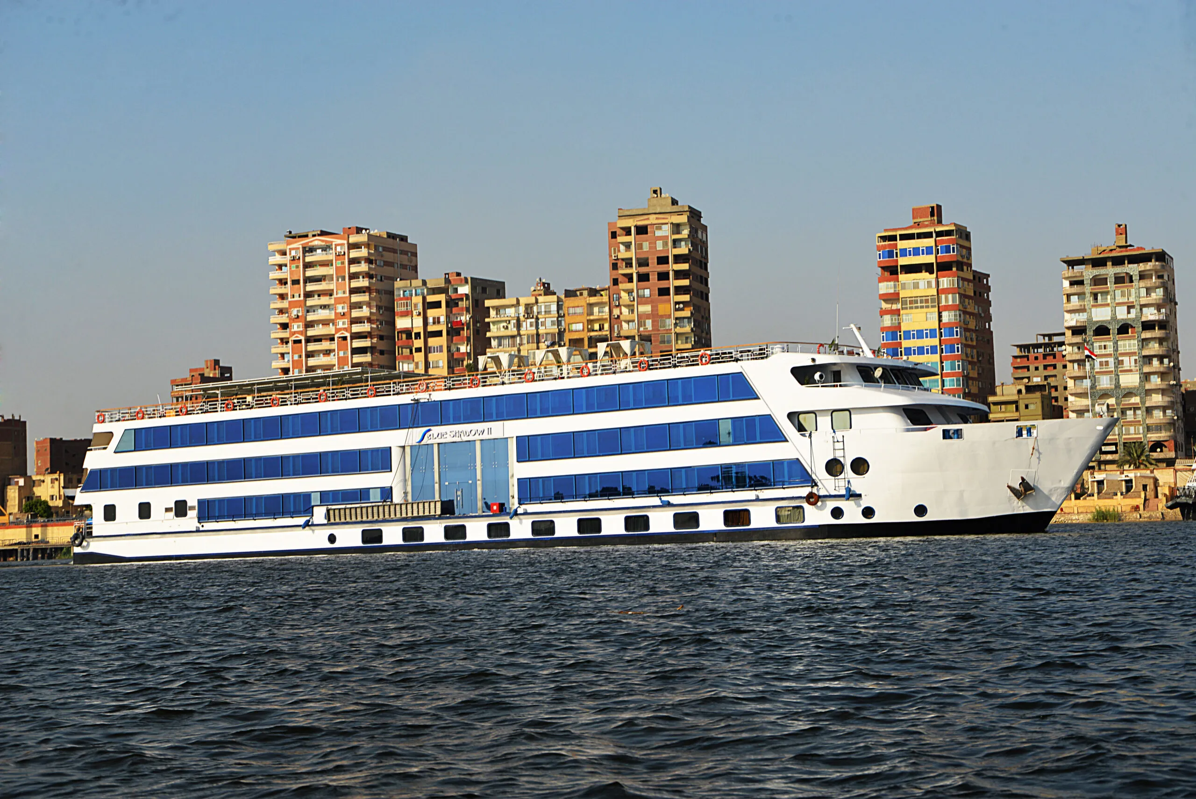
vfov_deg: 21.9
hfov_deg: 32.4
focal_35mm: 62
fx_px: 2060
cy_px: 400
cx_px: 598
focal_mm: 62
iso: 200
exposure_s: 1/400
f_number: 10
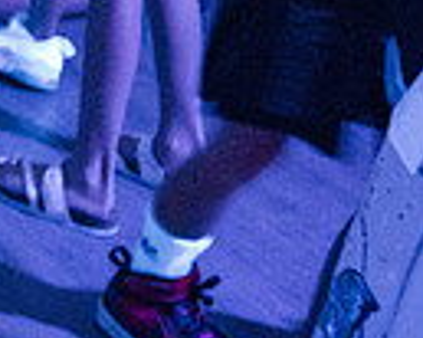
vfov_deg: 11.2
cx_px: -523
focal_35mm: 132
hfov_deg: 12.2
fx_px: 1651
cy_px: -159
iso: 25600
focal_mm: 30
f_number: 4
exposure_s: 1/13
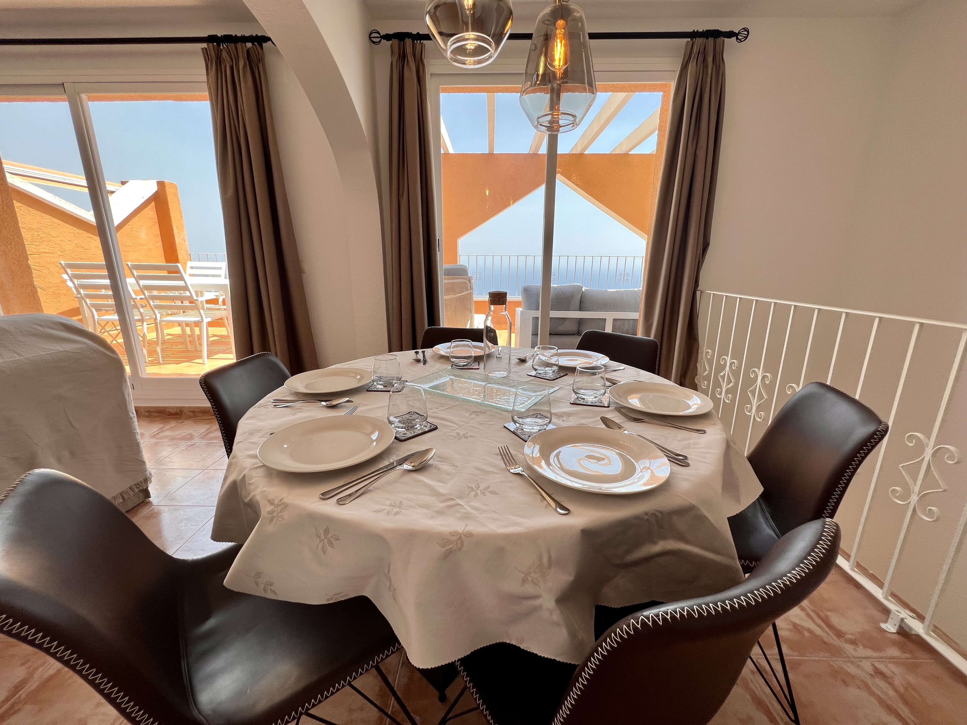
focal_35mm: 13
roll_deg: -0.1
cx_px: 484
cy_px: 362
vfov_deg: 89.9
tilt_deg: -14.5
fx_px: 363
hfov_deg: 106.2
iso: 32
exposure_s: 1/261
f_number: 1.8
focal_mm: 1.57
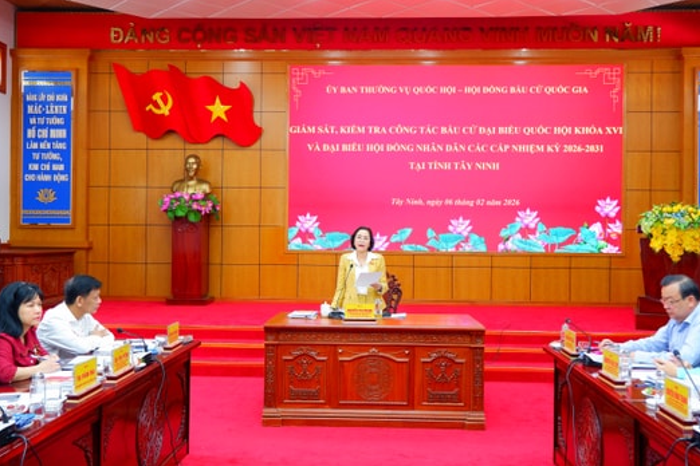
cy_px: 229
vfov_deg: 43.6
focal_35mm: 30
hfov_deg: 61.9
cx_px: 358
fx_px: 583
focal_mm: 19.2
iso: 320
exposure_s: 1/28
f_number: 4
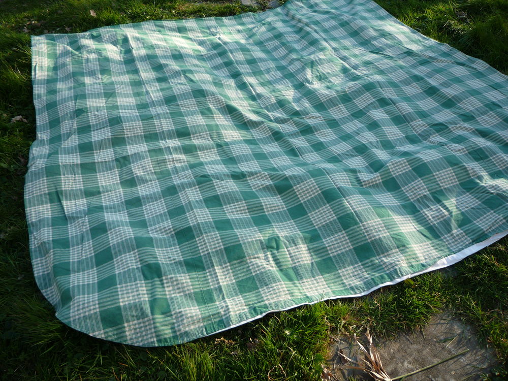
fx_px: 440
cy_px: 190
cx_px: 254
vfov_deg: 46.8
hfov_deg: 60.0
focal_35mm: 30
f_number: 4
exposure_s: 1/160
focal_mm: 5.2
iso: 100
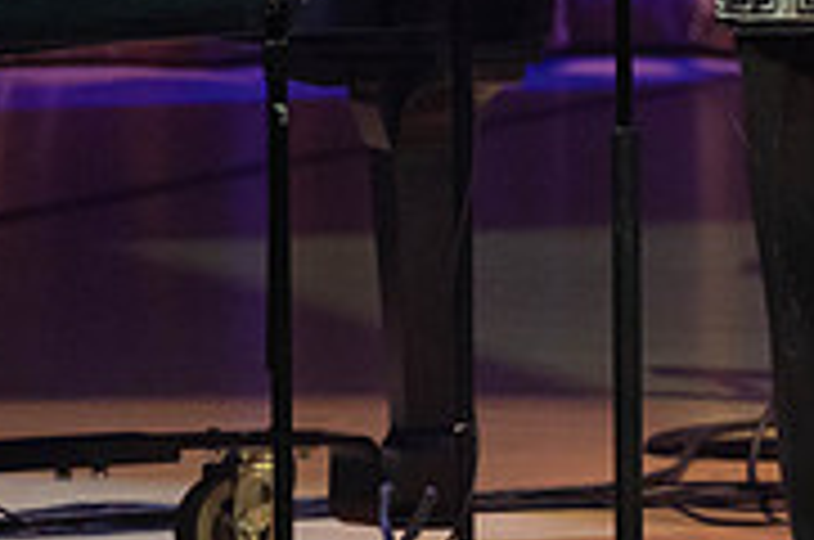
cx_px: 913
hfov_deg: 1.7
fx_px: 28123
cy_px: 11
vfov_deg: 1.1
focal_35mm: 1246
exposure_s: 1/250
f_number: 5.6
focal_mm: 388
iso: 3200
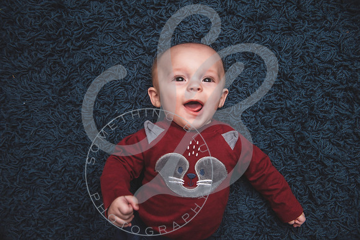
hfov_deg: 55.8
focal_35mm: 34
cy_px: 120
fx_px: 340
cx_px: 180
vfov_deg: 38.9
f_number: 4
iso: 100
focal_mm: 34
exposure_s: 1/250
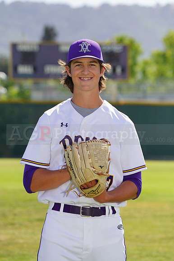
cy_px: 130
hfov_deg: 6.1
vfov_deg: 9.1
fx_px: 1640
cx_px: 87
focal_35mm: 226
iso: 100
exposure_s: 1/250
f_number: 8
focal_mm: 226
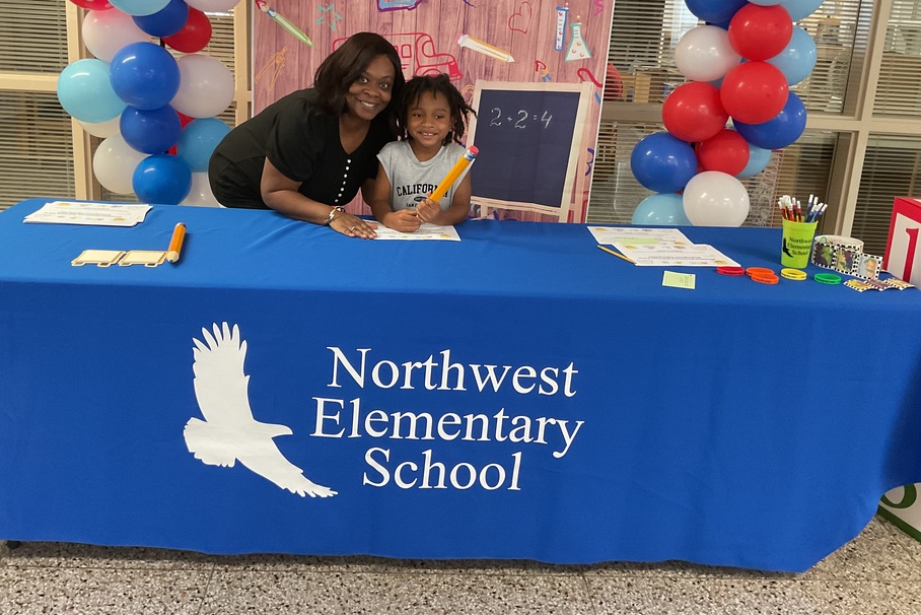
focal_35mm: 34
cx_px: 445
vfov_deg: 38.7
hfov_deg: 55.8
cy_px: 231
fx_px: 870
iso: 250
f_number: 1.8
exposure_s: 1/60
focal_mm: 3
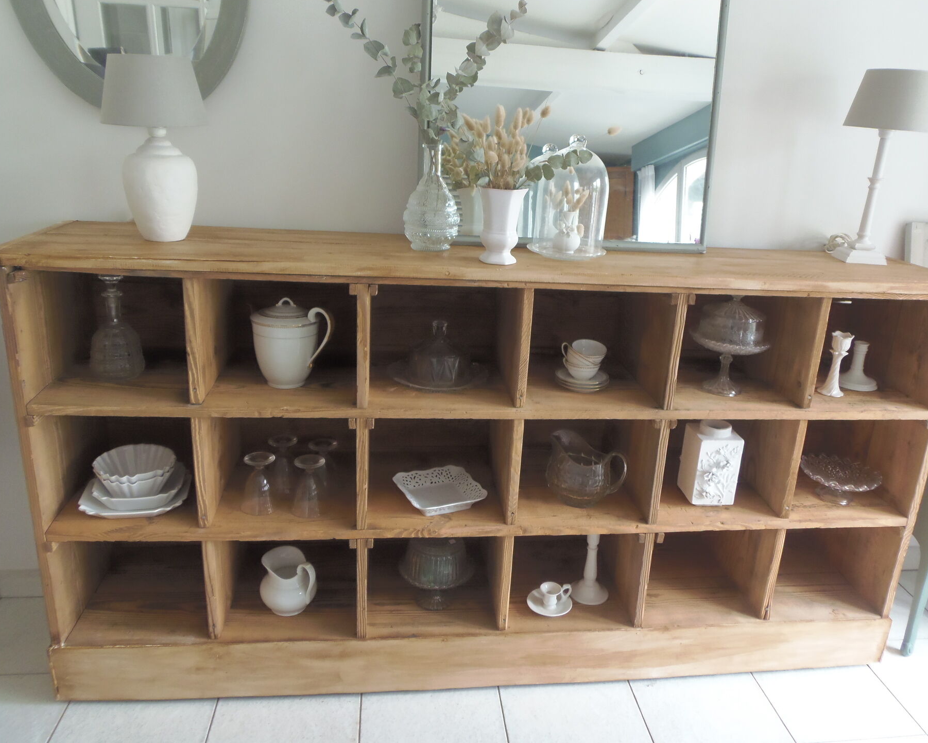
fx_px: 714
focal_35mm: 26
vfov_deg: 54.9
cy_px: 371
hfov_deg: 66.0
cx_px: 483
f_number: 2.9
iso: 125
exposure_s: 1/30
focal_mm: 4.3
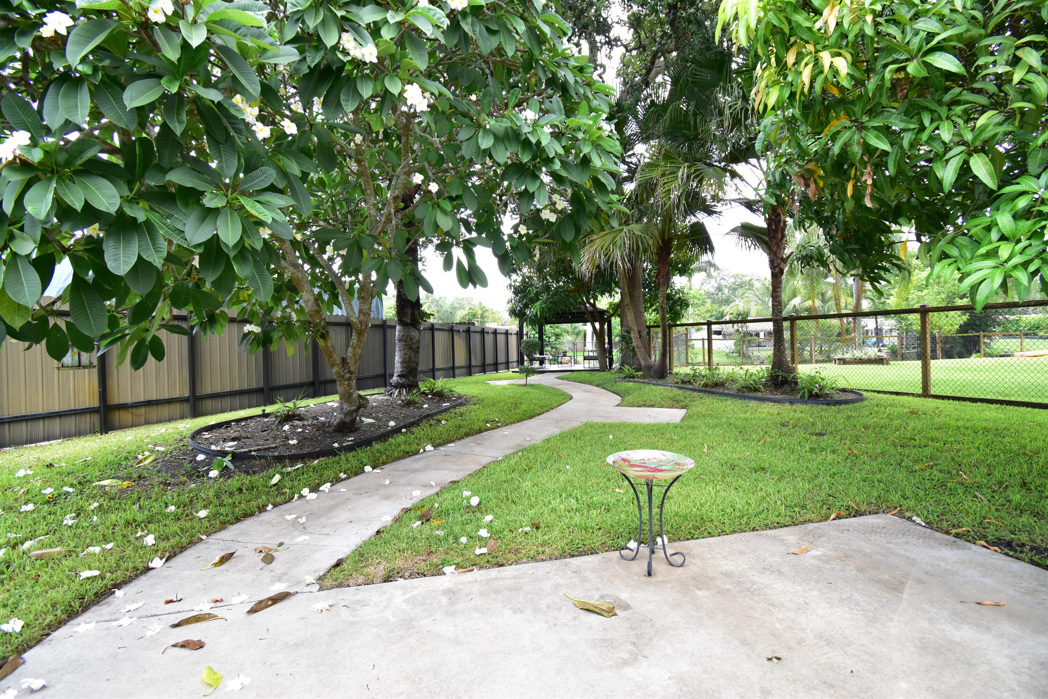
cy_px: 350
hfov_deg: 100.4
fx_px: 437
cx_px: 524
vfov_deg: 77.3
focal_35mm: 15
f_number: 5.6
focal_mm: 10
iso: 1000
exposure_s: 1/320
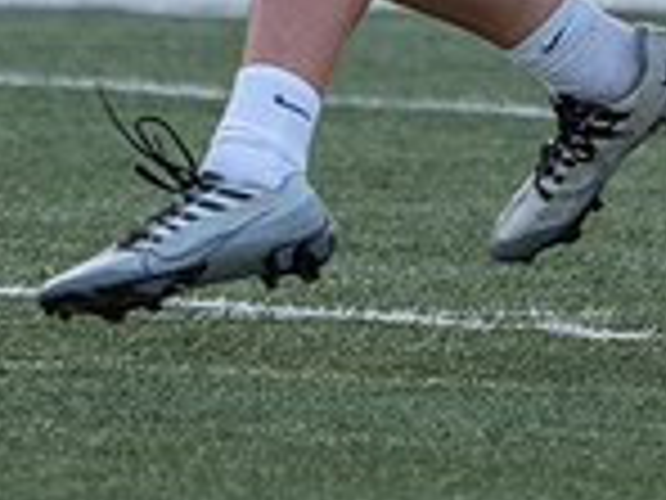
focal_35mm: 1713
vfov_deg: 0.9
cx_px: 469
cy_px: -484
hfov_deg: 1.2
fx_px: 32958
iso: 2000
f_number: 5.6
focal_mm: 294
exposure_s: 1/1000
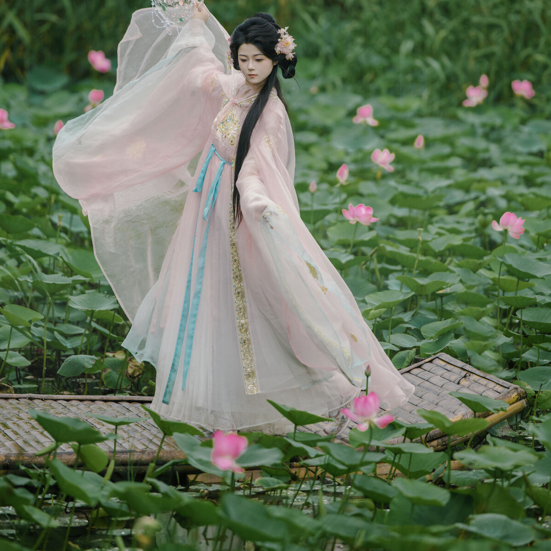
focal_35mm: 255
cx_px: 276
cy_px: 160
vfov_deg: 6.9
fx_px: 4592
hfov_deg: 6.9
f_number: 2.8
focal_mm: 200
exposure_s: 1/400
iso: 100
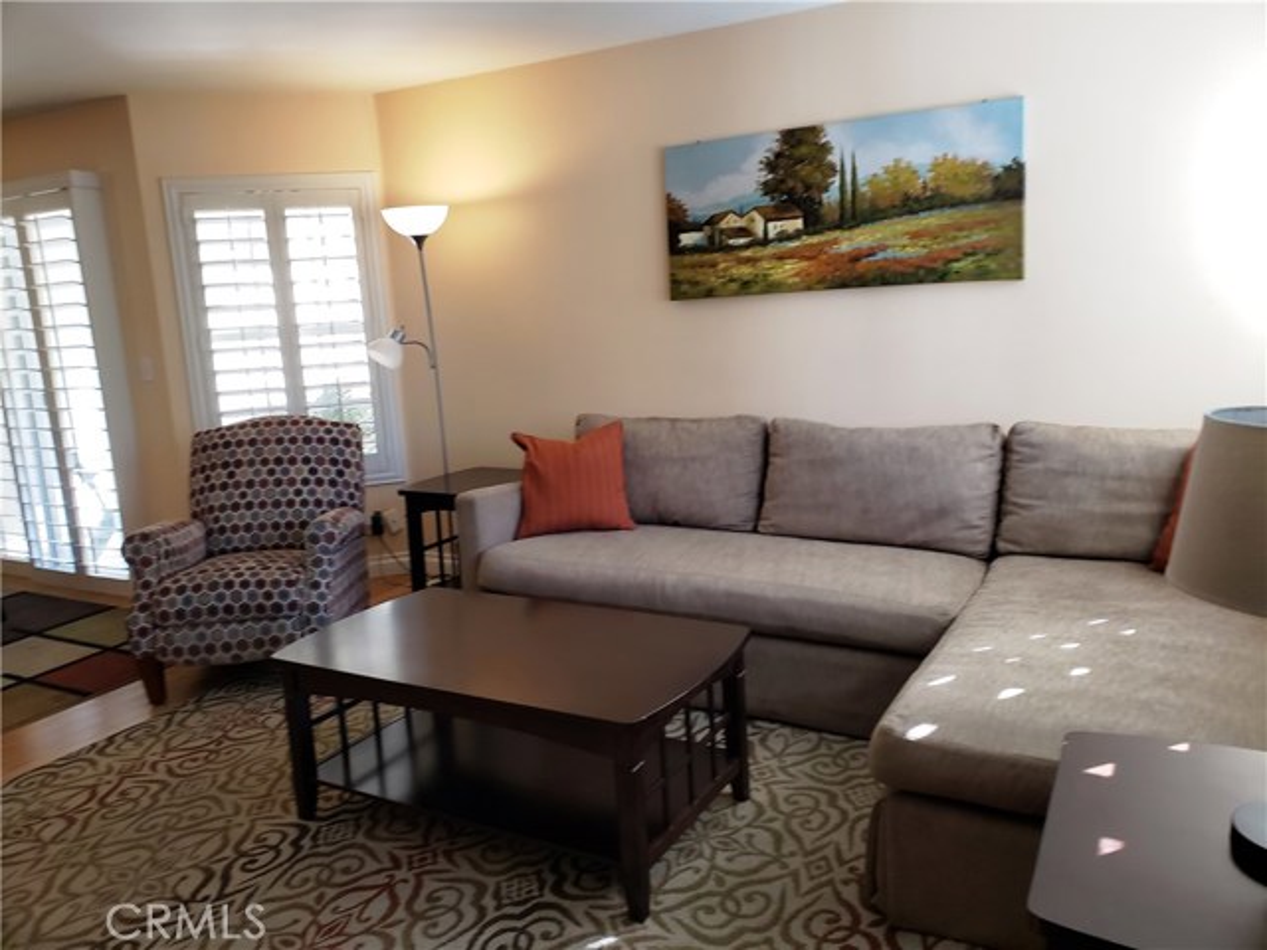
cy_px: 475
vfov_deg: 53.1
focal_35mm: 26
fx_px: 952
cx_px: 634
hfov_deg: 67.3
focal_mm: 4.3
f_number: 2.4
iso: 200
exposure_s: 1/120
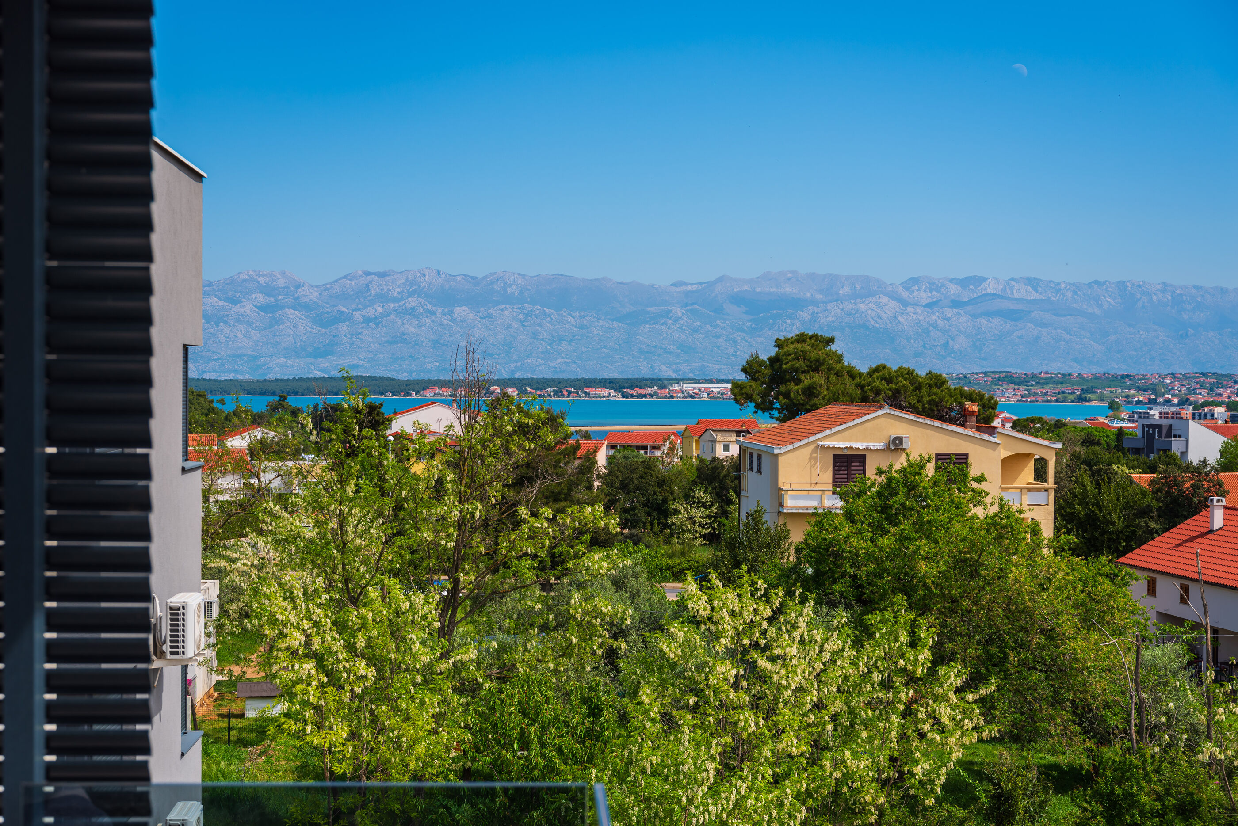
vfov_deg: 23.4
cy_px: 413
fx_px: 1995
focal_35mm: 58
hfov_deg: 34.5
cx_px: 619
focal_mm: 58
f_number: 7.1
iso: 100
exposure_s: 1/400
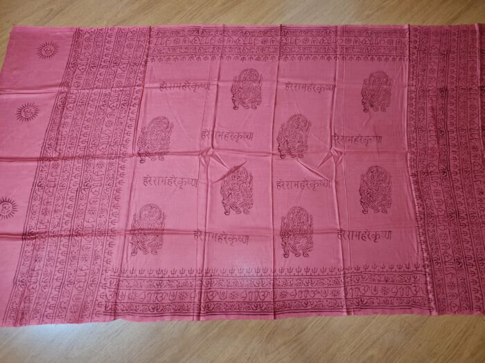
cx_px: 242
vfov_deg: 53.1
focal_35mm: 26
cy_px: 182
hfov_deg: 67.3
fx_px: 364
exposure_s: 1/40
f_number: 1.8
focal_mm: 5.4
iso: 250
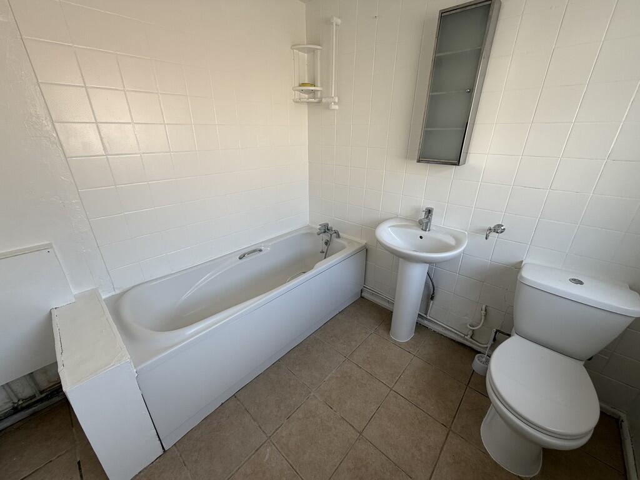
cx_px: 320
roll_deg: +0.9
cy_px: 240
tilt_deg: -21.9
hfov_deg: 102.1
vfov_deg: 85.7
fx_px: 259
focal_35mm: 14
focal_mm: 2.22
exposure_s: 1/121
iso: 64
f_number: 2.2
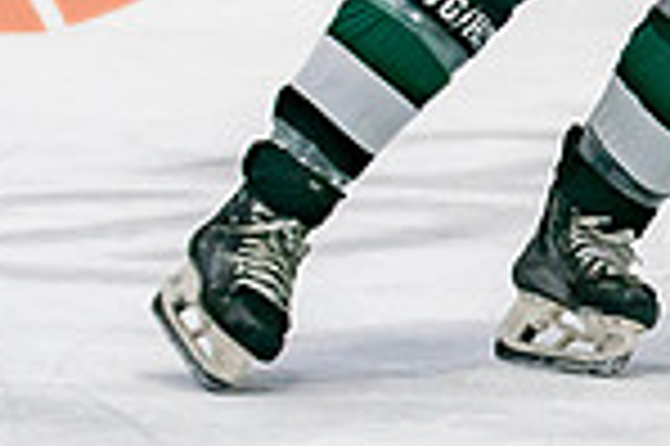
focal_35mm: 718
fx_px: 13348
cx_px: 636
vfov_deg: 1.9
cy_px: -203
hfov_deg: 2.9
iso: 500
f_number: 3.2
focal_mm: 102
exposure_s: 1/640
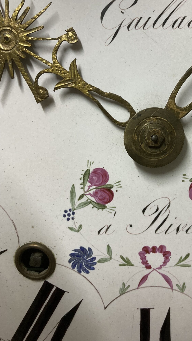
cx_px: 151
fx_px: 353
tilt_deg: -6.8
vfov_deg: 51.2
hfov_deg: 29.8
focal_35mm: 39
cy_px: 133
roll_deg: +1.1
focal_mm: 3.99
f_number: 1.8
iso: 160
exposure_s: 1/50
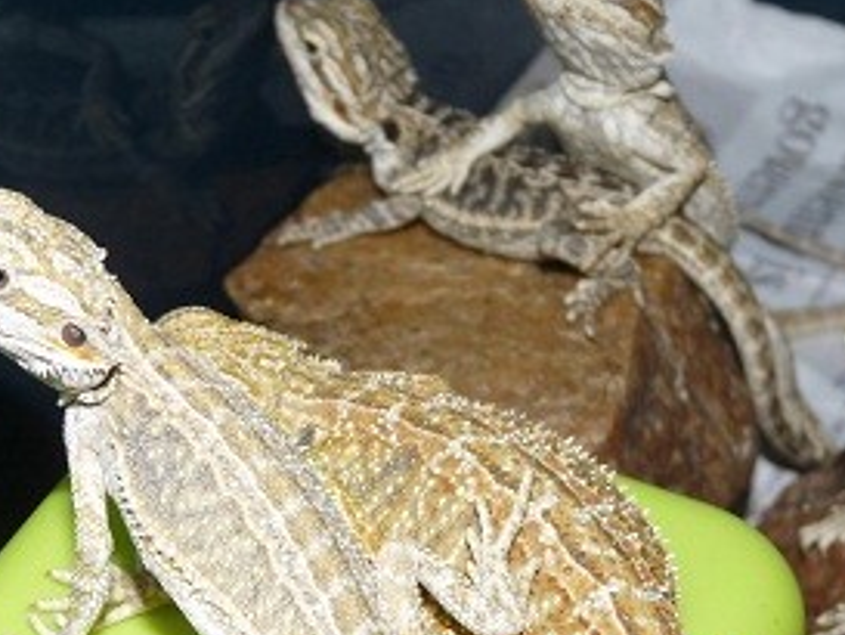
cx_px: 232
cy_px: 568
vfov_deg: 16.6
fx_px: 2149
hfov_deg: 22.1
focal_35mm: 88
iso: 100
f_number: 3.2
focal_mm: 8.5
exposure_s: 1/100
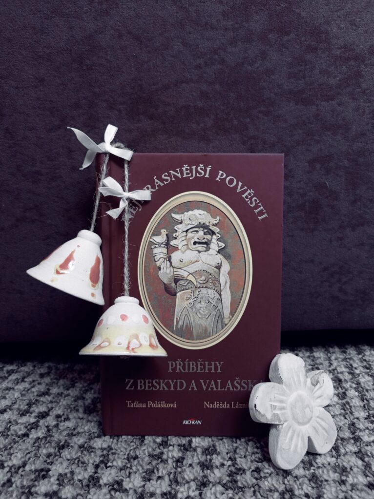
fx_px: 404
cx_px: 187
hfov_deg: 49.7
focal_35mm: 28
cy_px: 250
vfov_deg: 63.5
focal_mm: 4.7
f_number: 1.79
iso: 371
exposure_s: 1/25
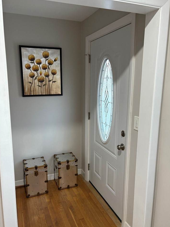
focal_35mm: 28
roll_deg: -0.2
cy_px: 115
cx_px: 81
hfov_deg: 49.7
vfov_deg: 63.4
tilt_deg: -10.0
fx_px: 183
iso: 160
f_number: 1.6
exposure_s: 1/60
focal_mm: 5.96
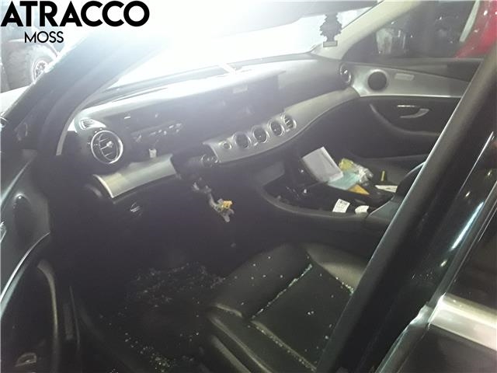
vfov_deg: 49.7
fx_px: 402
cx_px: 248
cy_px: 186
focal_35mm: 28
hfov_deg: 63.4
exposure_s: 1/25
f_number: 1.9
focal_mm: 2.91
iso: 400
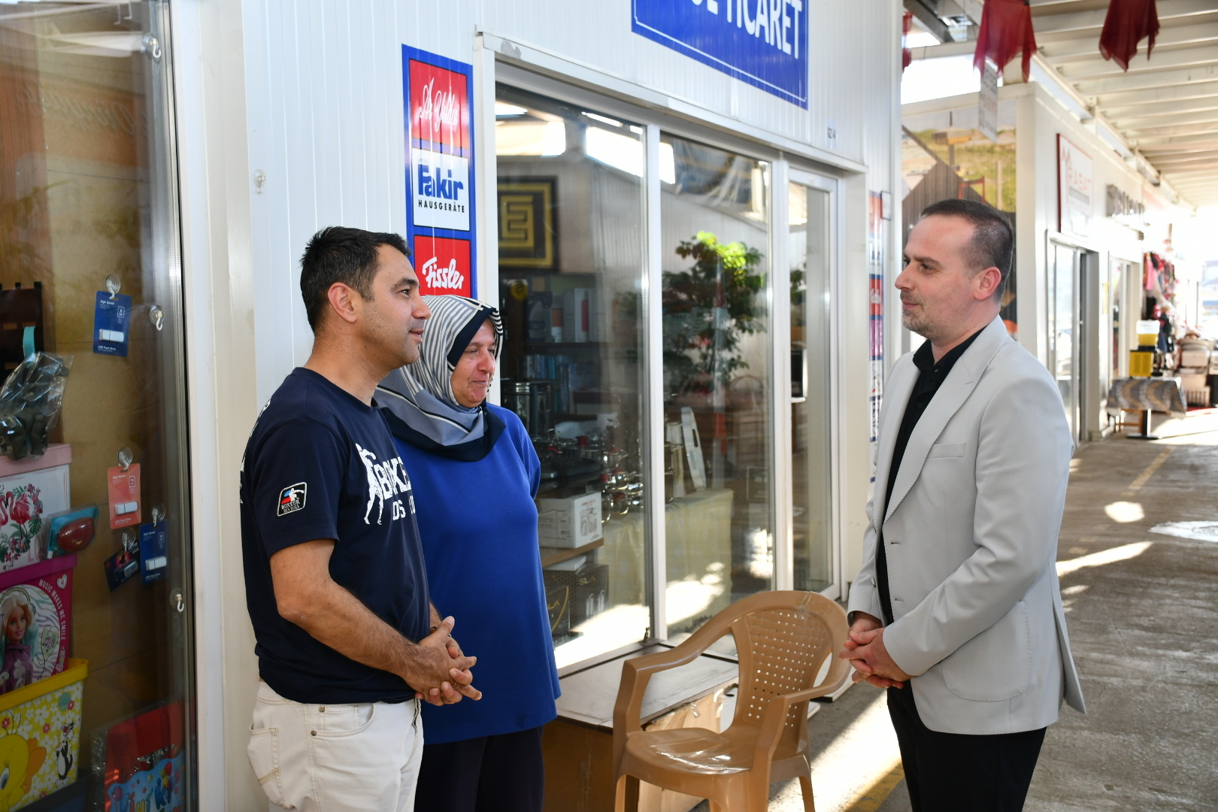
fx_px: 1353
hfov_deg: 48.5
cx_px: 609
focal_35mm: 40
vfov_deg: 33.4
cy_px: 406
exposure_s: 1/80
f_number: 4.5
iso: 200
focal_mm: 27
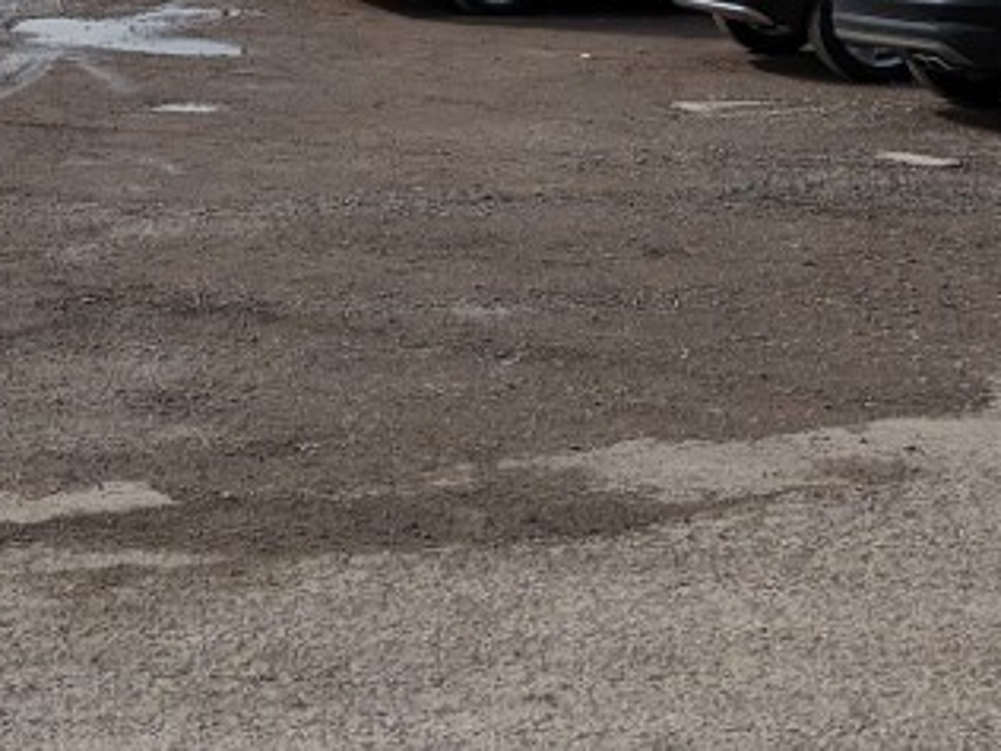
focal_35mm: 91
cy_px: -168
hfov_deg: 20.1
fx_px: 2631
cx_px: -219
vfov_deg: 15.6
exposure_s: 1/3650
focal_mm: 6.81
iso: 48
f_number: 1.85
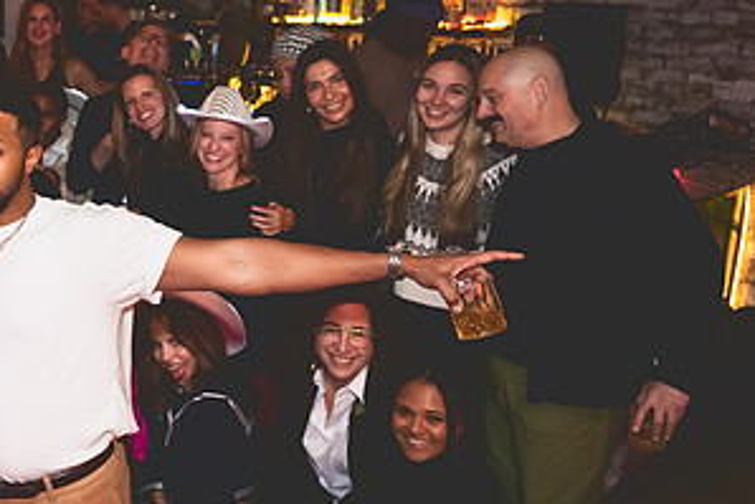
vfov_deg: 26.5
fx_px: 1070
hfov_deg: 35.2
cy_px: 231
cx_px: 1
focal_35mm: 51
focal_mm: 24
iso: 3200
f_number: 3.5
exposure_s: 1/125
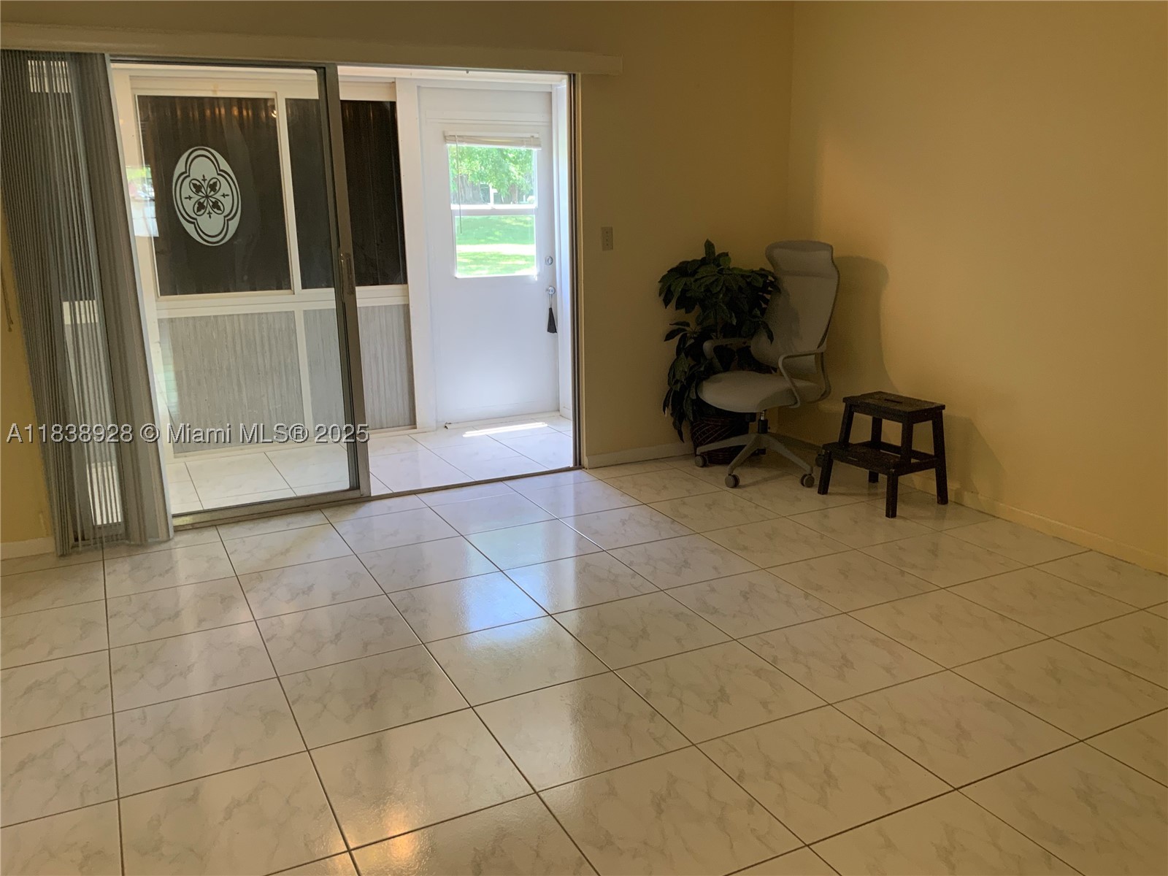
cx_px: 584
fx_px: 979
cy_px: 438
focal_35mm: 29
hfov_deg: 61.7
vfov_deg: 48.2
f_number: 1.8
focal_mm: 3
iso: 80
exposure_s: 1/60
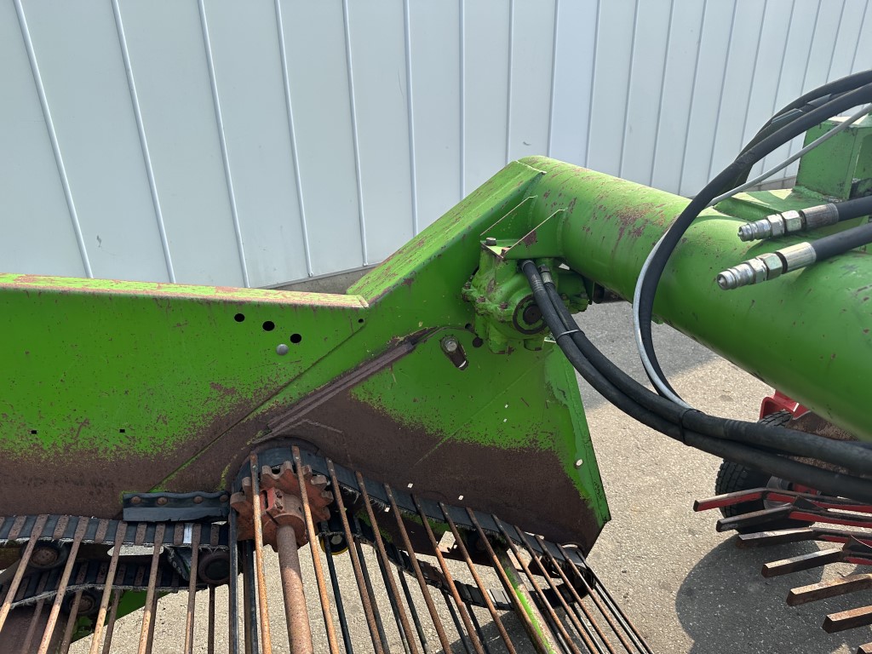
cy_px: 327
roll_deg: +0.4
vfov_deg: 56.8
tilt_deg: -24.0
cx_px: 436
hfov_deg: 71.6
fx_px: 605
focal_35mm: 24
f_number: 1.78
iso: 80
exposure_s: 1/1541
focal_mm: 6.86
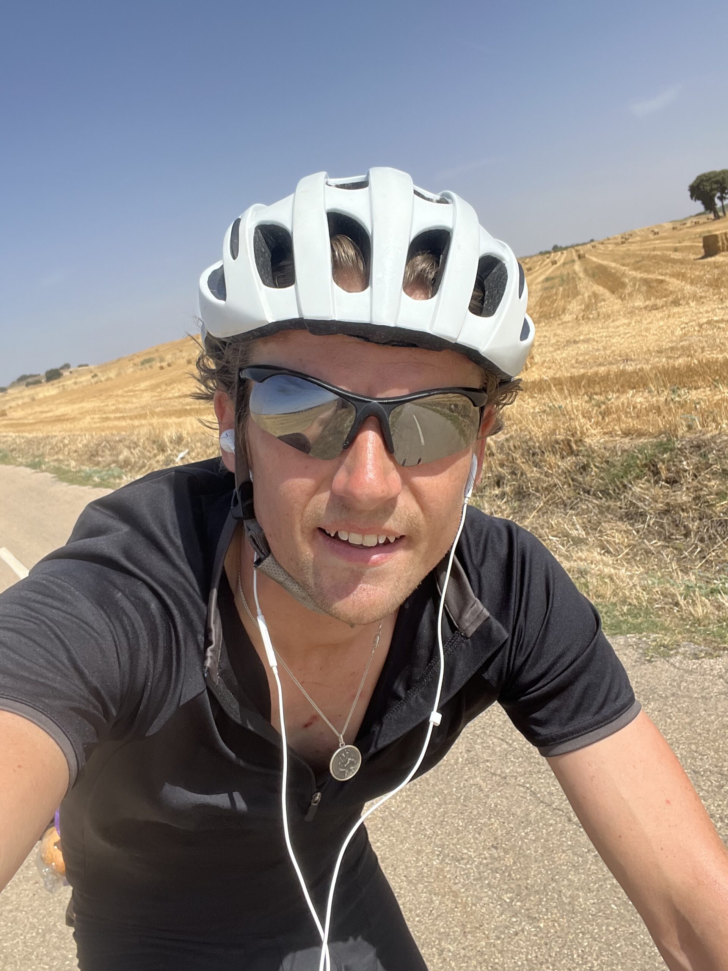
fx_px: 841
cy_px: 486
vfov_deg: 60.0
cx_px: 364
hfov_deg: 46.8
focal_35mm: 30
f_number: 2.2
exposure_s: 1/684
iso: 32
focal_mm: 2.71
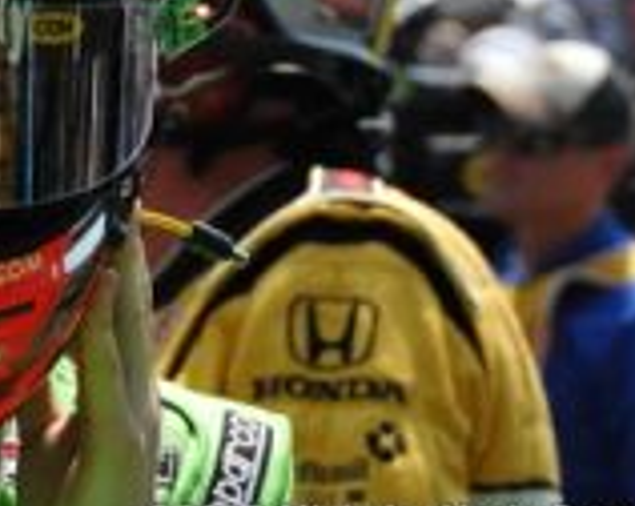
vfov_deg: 5.3
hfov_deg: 6.7
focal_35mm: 289
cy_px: -86
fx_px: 5434
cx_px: 72
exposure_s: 1/4000
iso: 1000
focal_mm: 65
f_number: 5
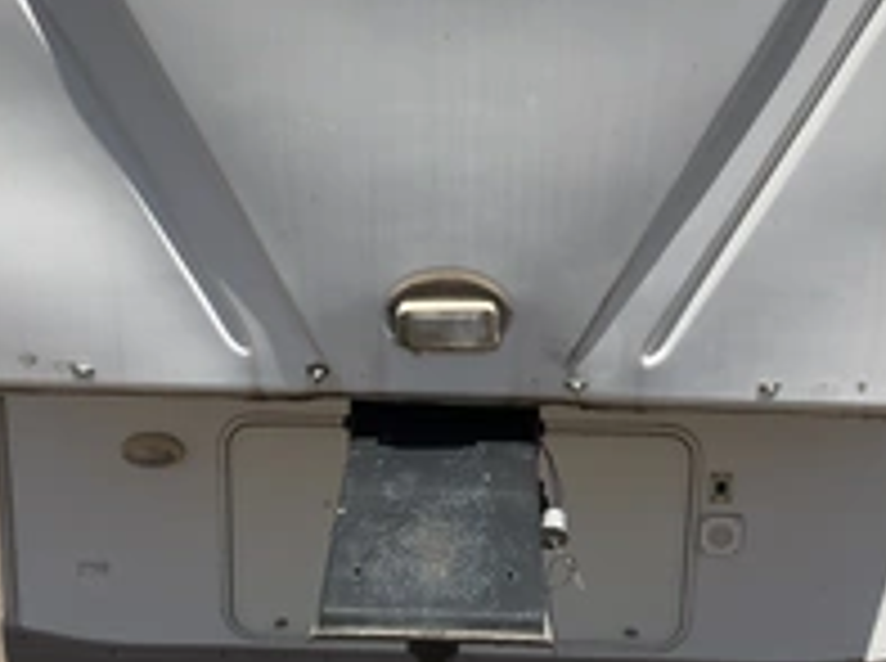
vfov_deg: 24.6
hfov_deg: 32.8
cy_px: 432
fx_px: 1507
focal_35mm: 59
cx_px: 450
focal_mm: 3
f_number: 1.8
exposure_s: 1/2959
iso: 25
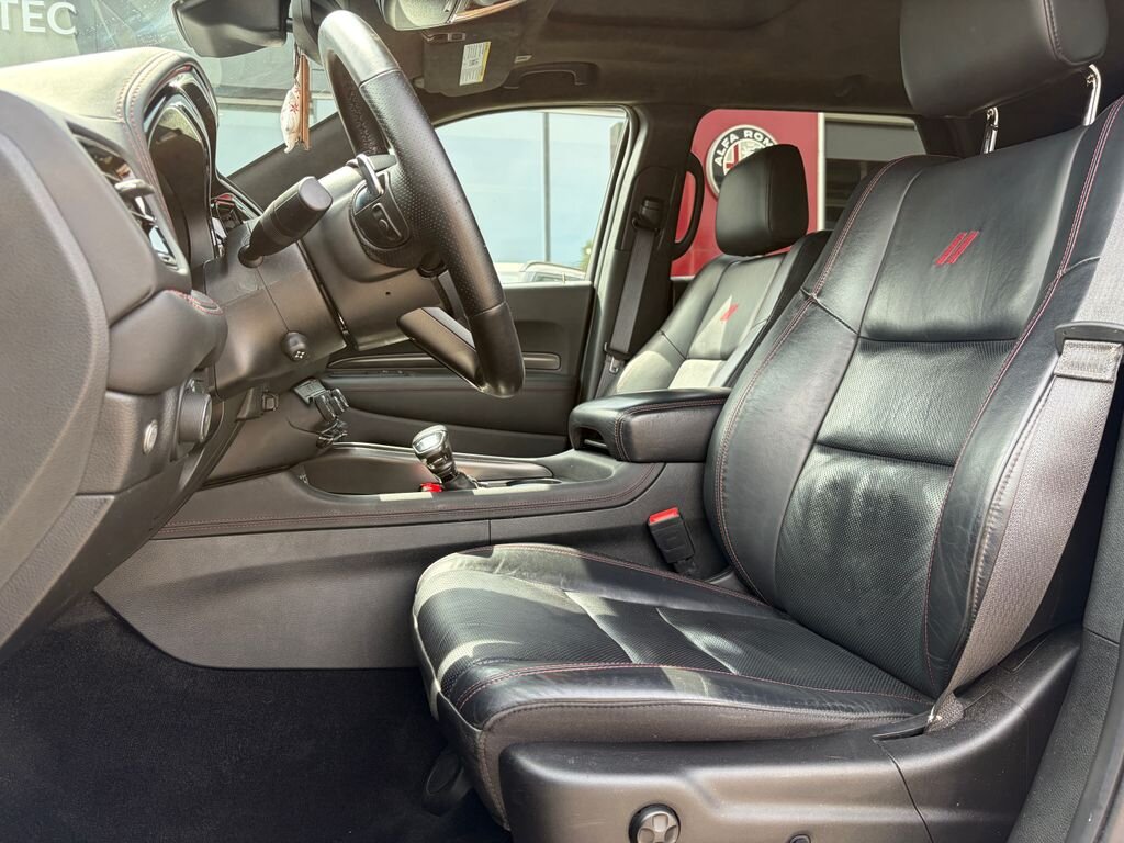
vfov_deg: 53.1
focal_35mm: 26
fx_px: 844
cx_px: 562
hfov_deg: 67.3
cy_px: 422
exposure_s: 1/183
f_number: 1.6
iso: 64
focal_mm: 5.96
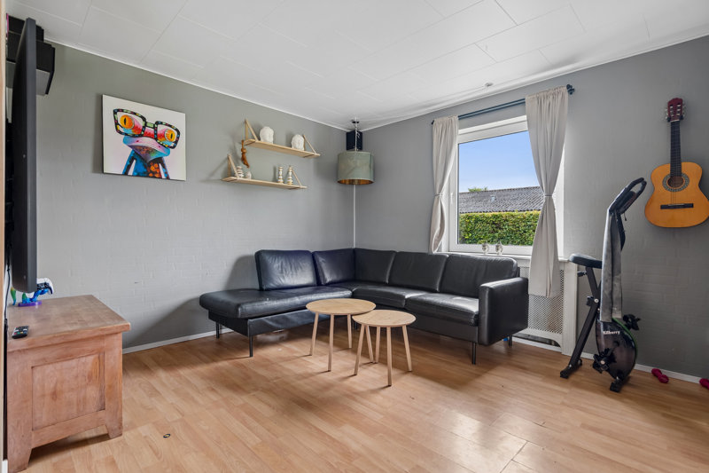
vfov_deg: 70.4
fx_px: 335
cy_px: 236
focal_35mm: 17
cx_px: 354
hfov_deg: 93.3
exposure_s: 1/50
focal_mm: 17
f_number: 4
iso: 400
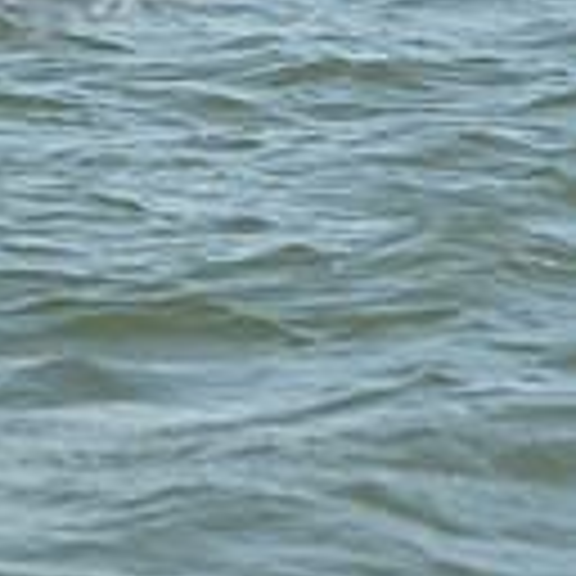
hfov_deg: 4.8
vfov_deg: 4.7
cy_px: -684
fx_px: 6890
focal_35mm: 366
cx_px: -290
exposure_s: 1/1250
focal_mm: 95
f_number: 7.1
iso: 320
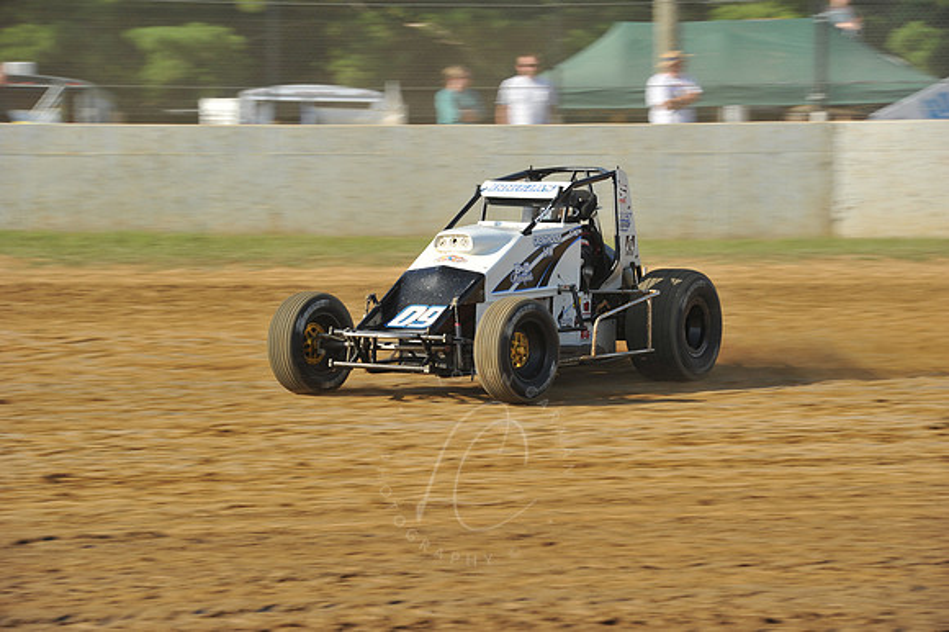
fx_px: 5006
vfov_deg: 7.2
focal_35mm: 190
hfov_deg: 10.8
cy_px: 316
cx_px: 474
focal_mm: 190
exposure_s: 1/320
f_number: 10
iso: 320
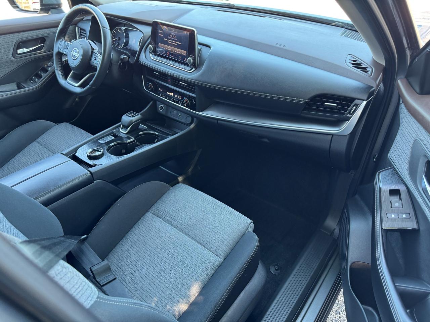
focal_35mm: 24
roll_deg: +0.2
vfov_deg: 56.8
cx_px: 215
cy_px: 161
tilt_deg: -37.5
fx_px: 298
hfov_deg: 71.6
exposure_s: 1/81
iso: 200
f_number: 1.78
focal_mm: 6.76
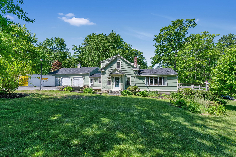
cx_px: 118
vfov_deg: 73.8
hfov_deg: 96.7
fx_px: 105
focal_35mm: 16
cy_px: 78
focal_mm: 16
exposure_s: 1/2000
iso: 800
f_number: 8
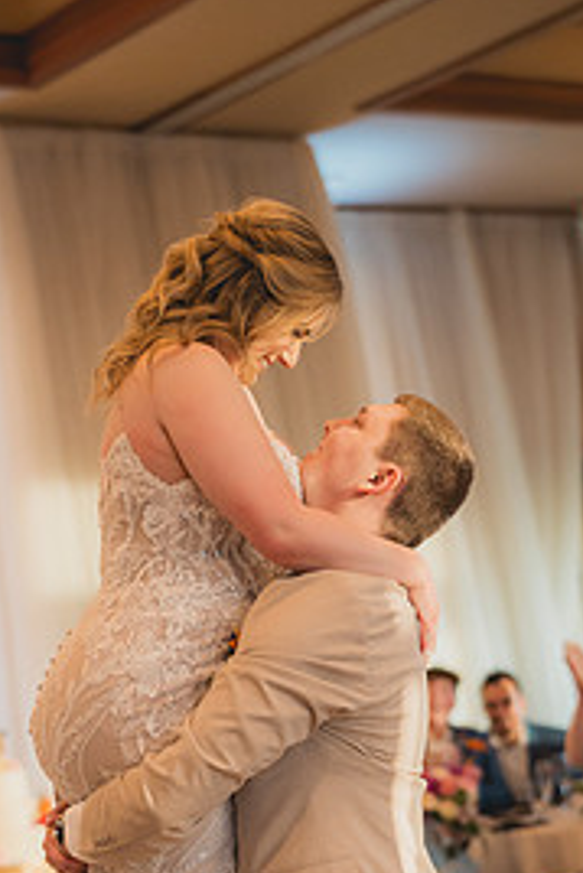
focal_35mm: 84
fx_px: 2038
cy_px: 632
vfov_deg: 24.0
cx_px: 248
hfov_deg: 16.3
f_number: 1.8
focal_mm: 50
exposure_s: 1/640
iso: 1250
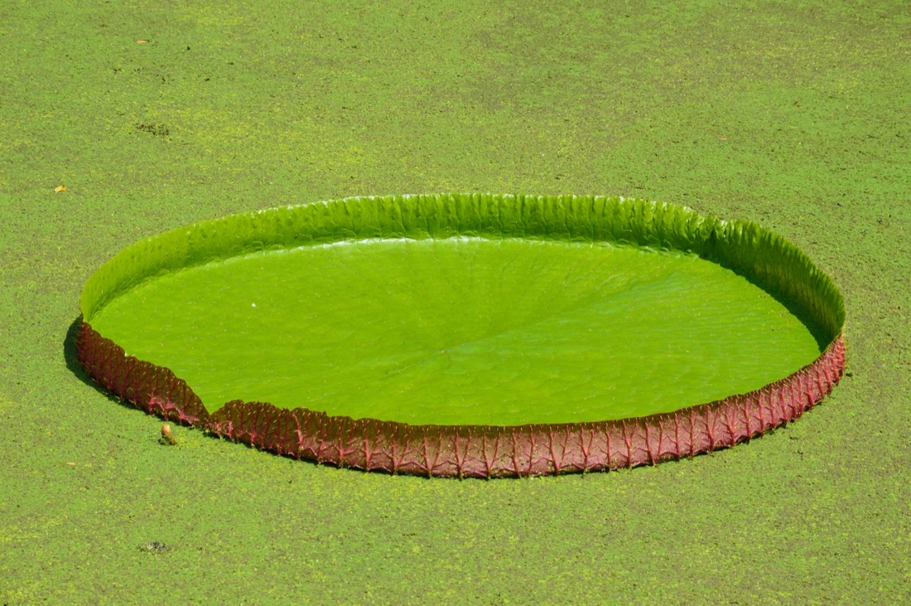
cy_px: 303
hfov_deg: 13.1
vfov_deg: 8.7
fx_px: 3981
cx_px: 456
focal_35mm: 158
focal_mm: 105
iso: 400
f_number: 11
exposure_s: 1/500
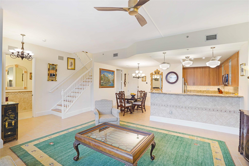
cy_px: 83
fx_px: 111
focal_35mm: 16
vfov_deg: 73.7
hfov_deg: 96.7
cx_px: 124
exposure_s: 1/160
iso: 400
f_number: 4
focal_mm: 16
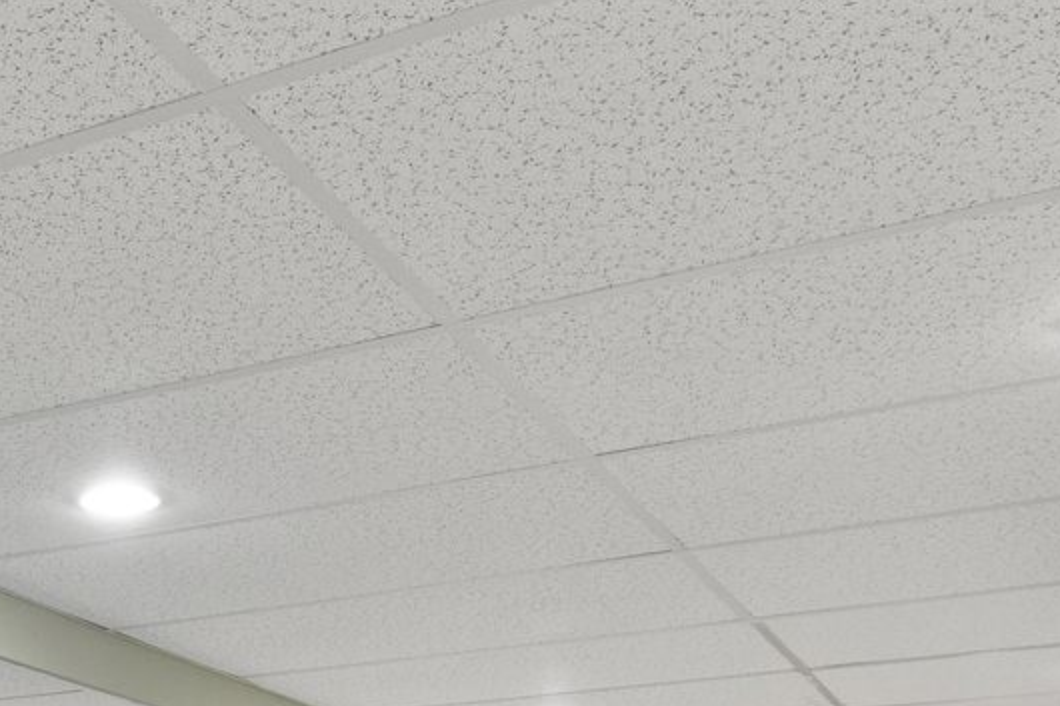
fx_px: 1619
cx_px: 82
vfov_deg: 20.9
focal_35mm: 55
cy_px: 1056
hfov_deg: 34.0
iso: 250
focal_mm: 12
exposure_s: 1/3.33
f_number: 8
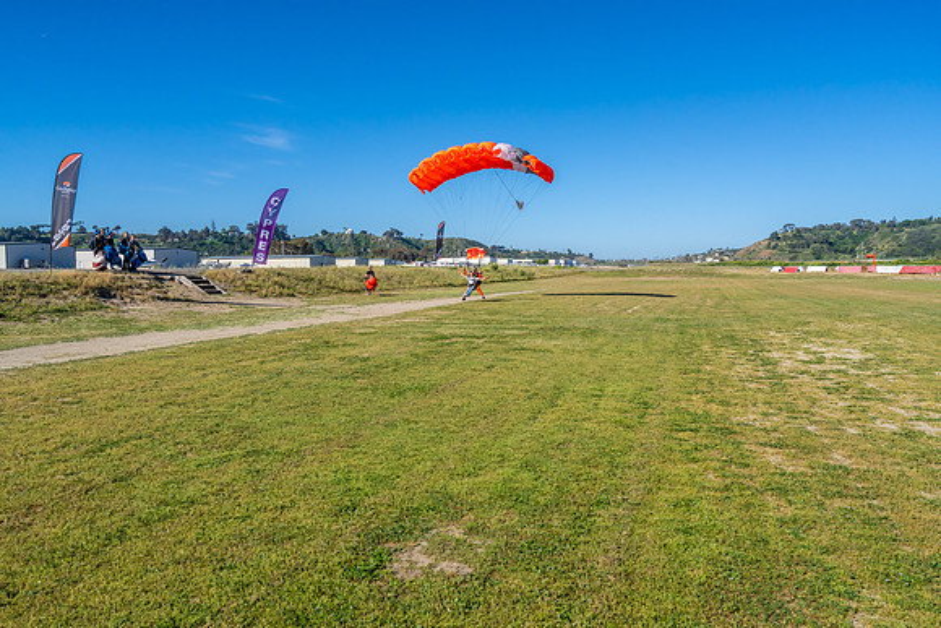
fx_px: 680
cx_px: 470
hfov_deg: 69.4
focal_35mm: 26
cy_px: 314
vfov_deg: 49.6
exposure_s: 1/1600
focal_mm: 26
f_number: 11
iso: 800
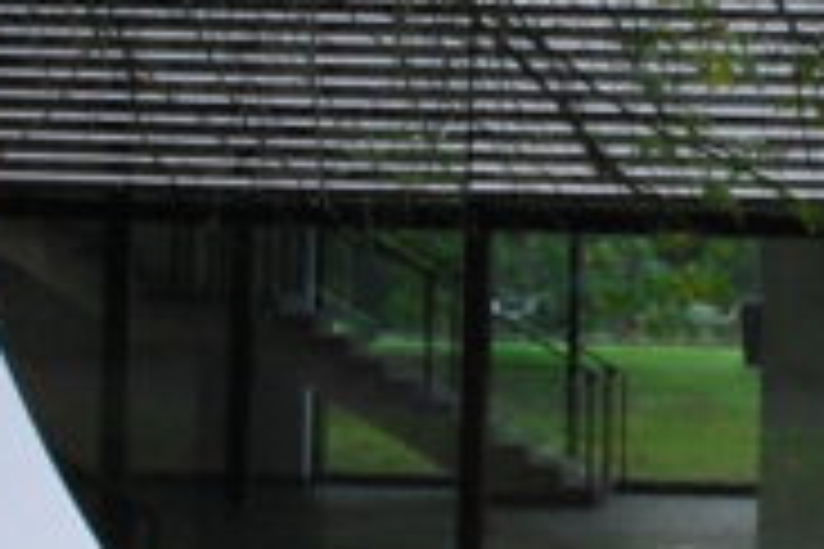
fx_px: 4326
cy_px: -56
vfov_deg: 7.2
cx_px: 1090
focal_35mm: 189
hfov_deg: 10.6
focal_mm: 18
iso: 400
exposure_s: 1/125
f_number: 5.6
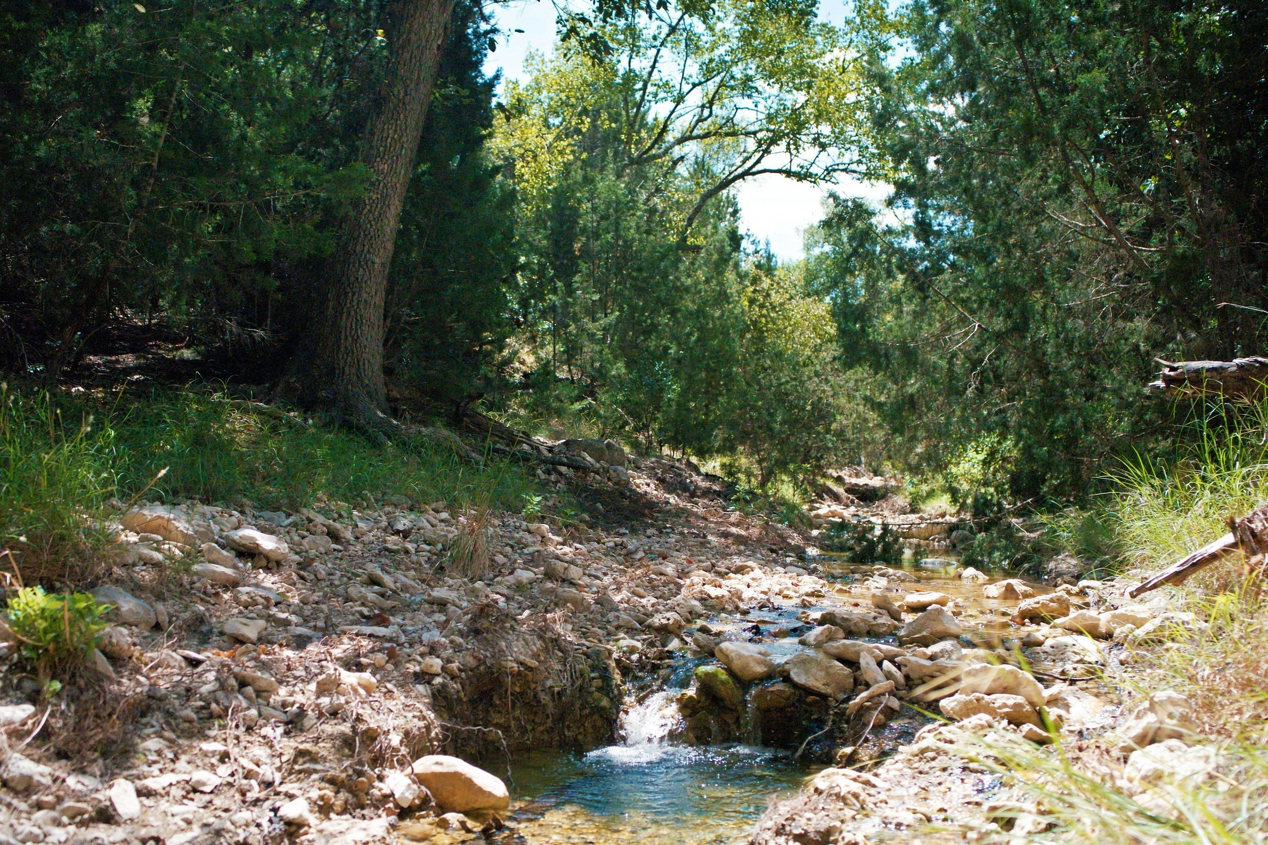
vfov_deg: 33.4
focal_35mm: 40
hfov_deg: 48.5
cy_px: 422
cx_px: 634
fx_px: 1409
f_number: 4.5
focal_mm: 40
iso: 8000
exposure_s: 1/1000
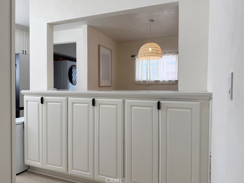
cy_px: 89
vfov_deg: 54.9
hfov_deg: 69.4
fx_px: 176
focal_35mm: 25
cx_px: 117
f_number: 1.78
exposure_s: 1/193
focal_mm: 6.76
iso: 64
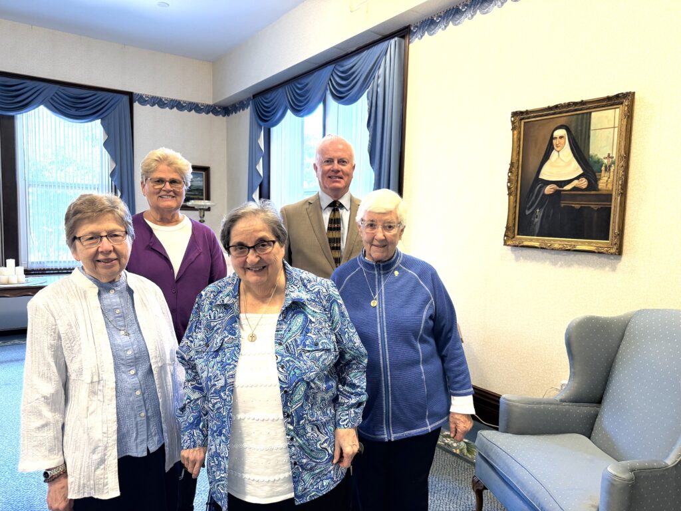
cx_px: 340
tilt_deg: -4.9
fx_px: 472
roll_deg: -1.1
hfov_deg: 71.6
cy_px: 256
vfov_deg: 56.8
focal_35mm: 24
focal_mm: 6.76
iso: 250
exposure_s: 1/60
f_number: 1.78
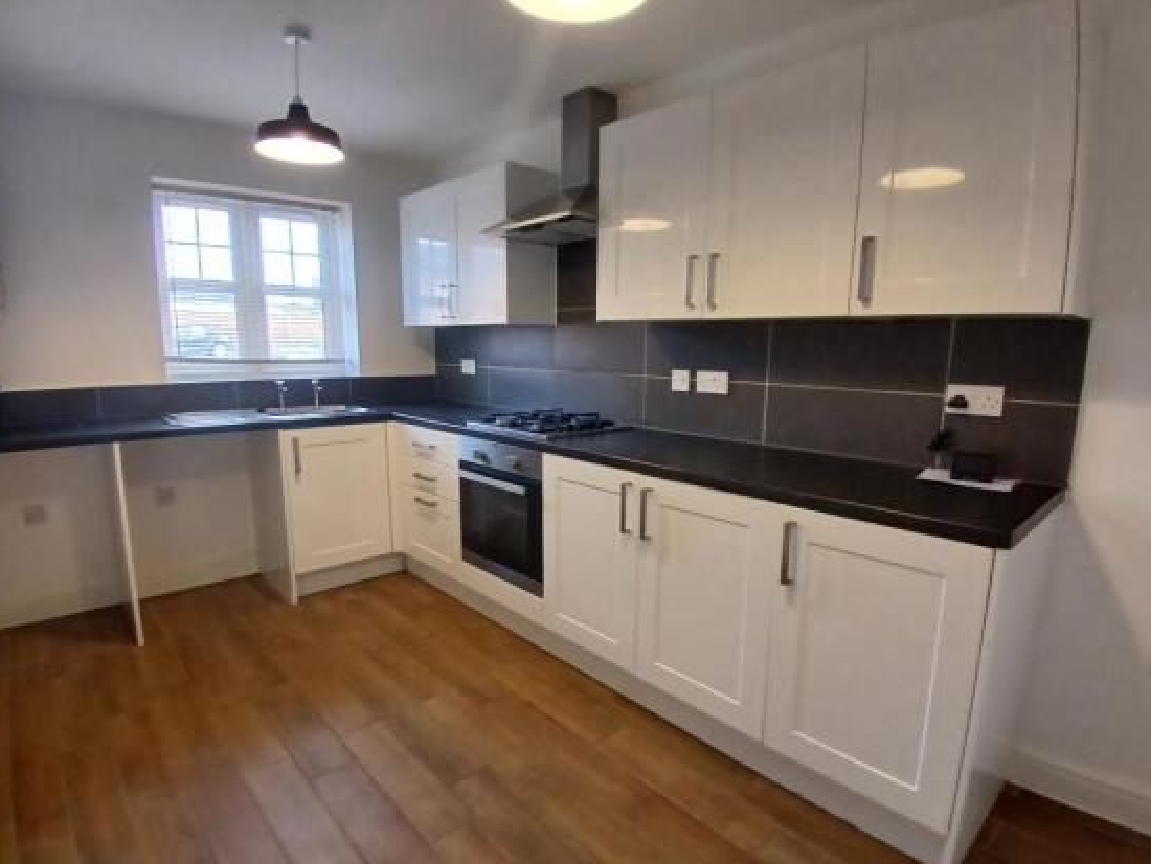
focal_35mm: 18
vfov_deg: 71.6
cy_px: 451
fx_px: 599
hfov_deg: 87.7
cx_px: 587
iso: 125
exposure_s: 1/33.3
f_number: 2.2
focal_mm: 1.4
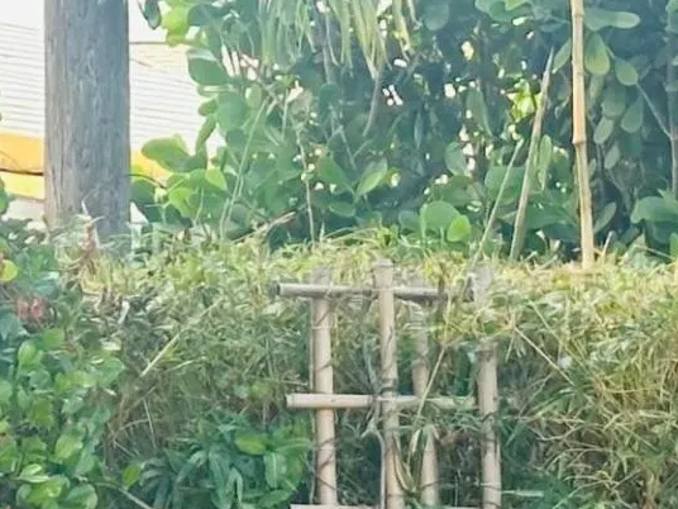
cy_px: 815
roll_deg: -0.4
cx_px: 301
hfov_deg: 7.7
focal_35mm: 258
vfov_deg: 5.7
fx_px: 5053
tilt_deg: -4.9
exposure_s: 1/404
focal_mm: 6.86
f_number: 1.78
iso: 64
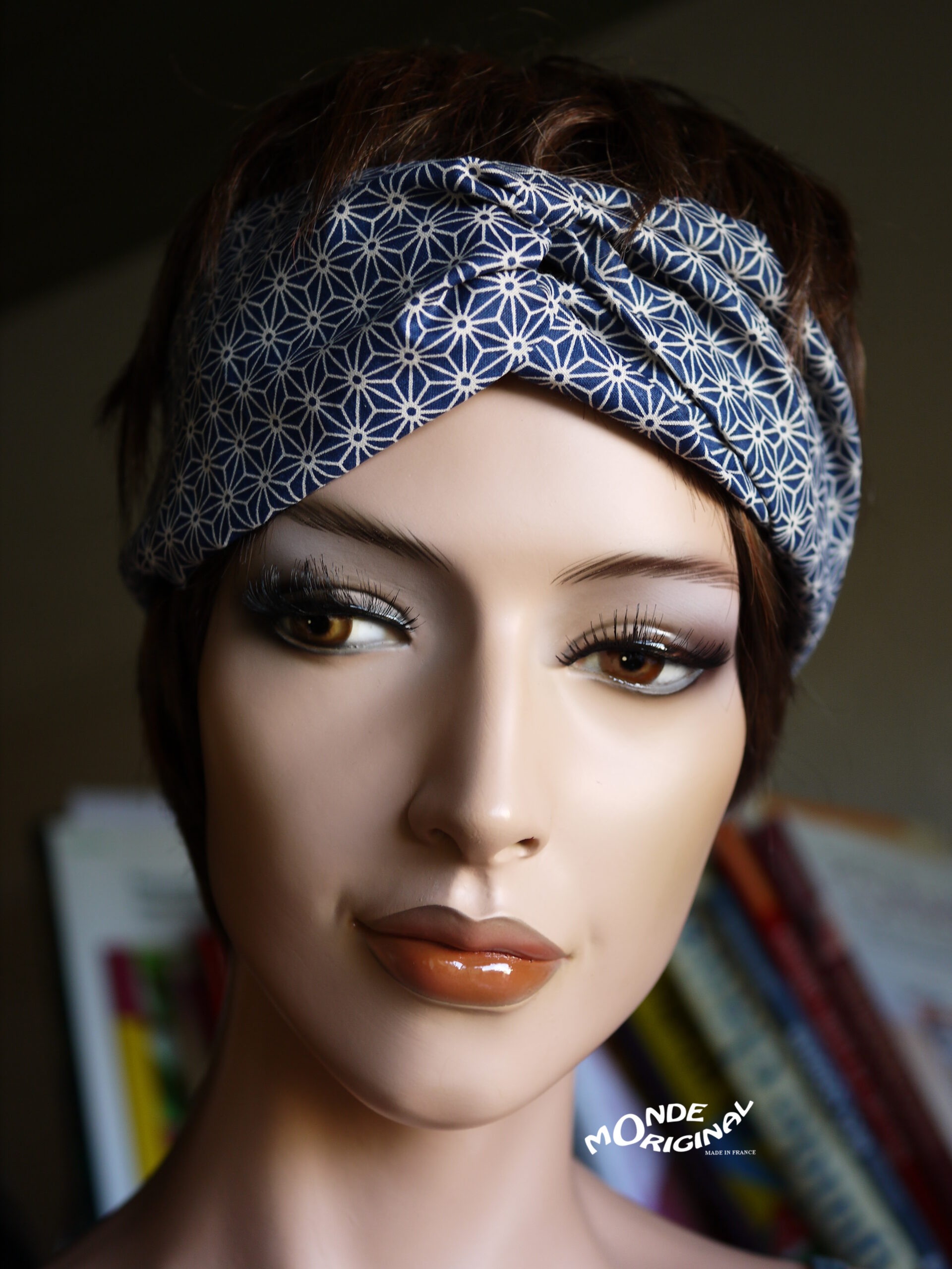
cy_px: 634
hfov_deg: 24.4
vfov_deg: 32.2
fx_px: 2200
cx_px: 476
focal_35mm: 60
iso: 160
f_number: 2.8
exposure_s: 1/60
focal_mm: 30
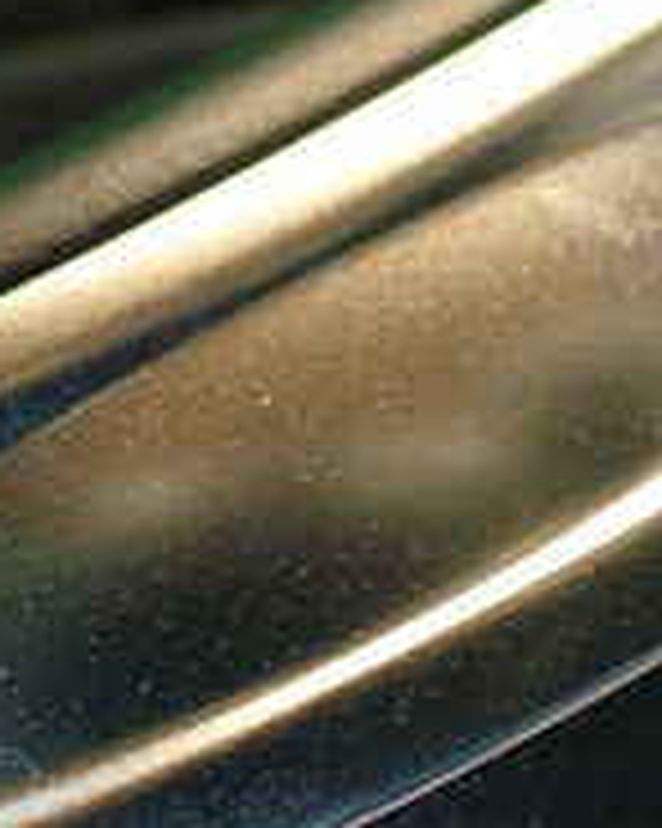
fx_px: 2500
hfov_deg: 14.8
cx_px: 0
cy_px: 558
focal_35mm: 102
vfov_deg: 18.8
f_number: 2.4
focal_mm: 5.79
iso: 200
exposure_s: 1/30
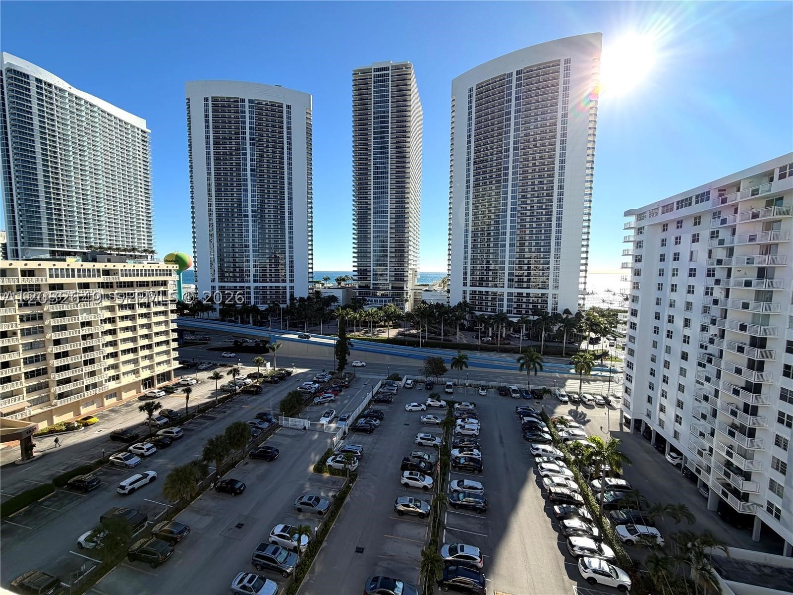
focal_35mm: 14
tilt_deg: -5.1
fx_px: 321
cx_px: 396
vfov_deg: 85.7
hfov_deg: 102.1
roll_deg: -0.3
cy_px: 298
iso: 25
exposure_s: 1/770
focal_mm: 2.22
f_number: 2.2
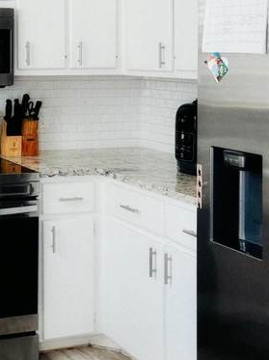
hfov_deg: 20.8
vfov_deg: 28.3
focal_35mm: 67
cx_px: -32
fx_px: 695
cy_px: 68
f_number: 1.6
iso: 50
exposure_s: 1/122
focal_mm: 5.1
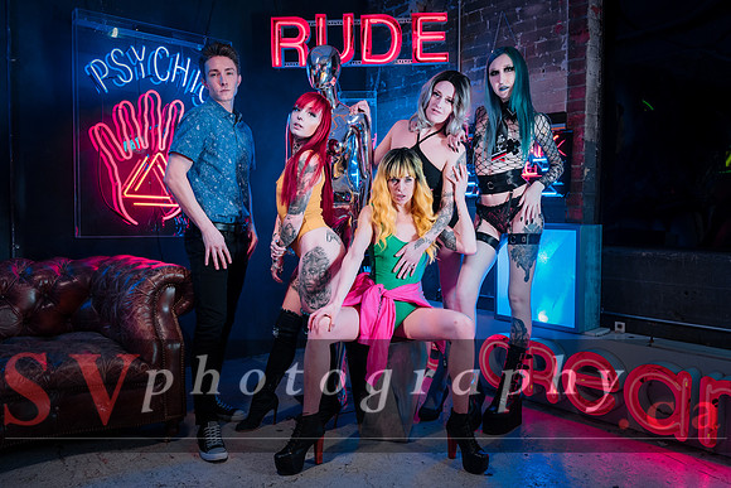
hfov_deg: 60.8
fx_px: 623
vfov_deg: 42.8
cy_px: 249
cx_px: 358
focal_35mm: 31
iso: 400
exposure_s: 1/60
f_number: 4
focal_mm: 30
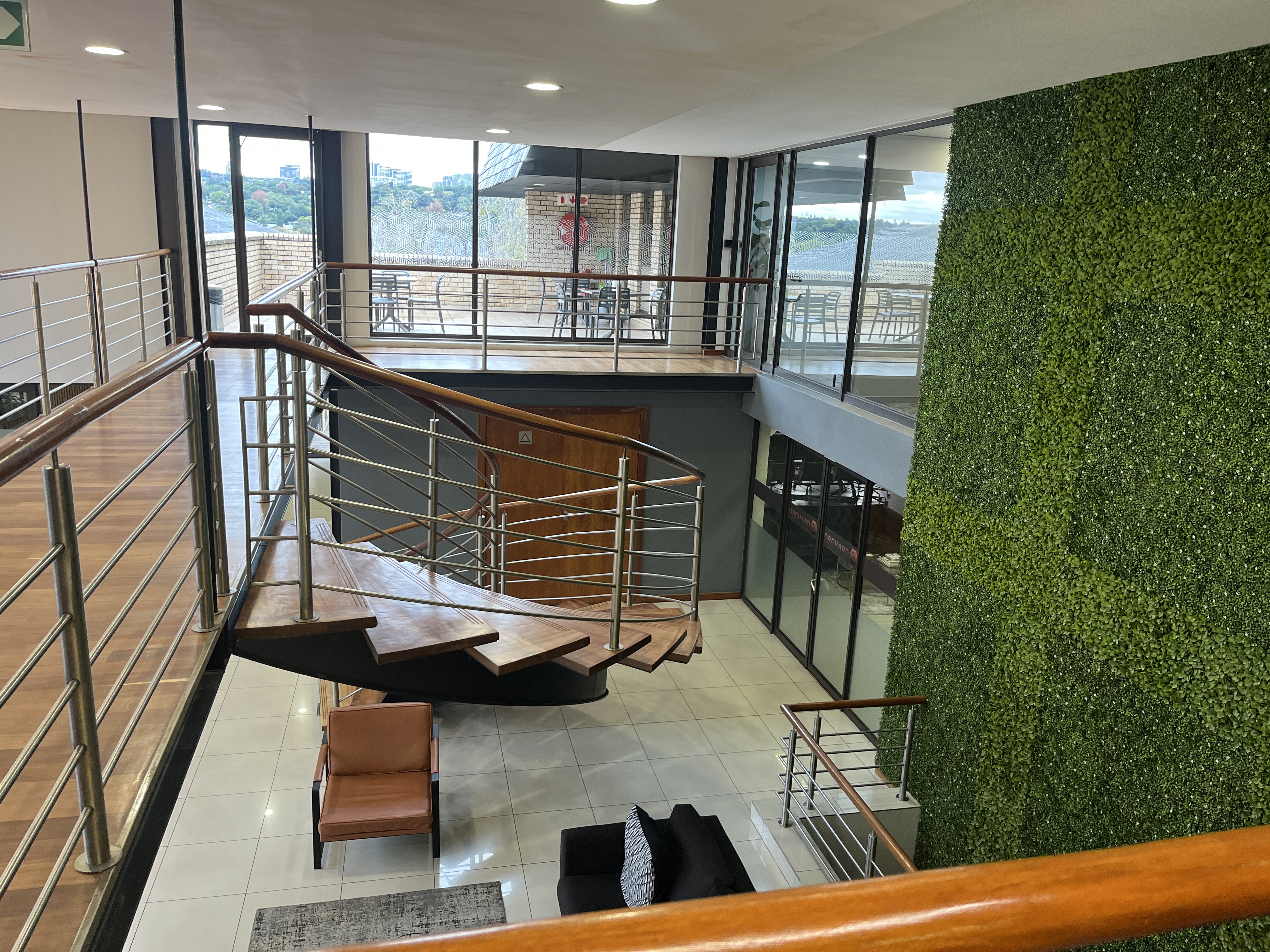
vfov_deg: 53.1
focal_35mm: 26
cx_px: 635
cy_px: 476
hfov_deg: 67.3
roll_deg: -2.7
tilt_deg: -15.8
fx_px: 954
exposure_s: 1/100
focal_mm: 5.1
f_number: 1.6
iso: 125
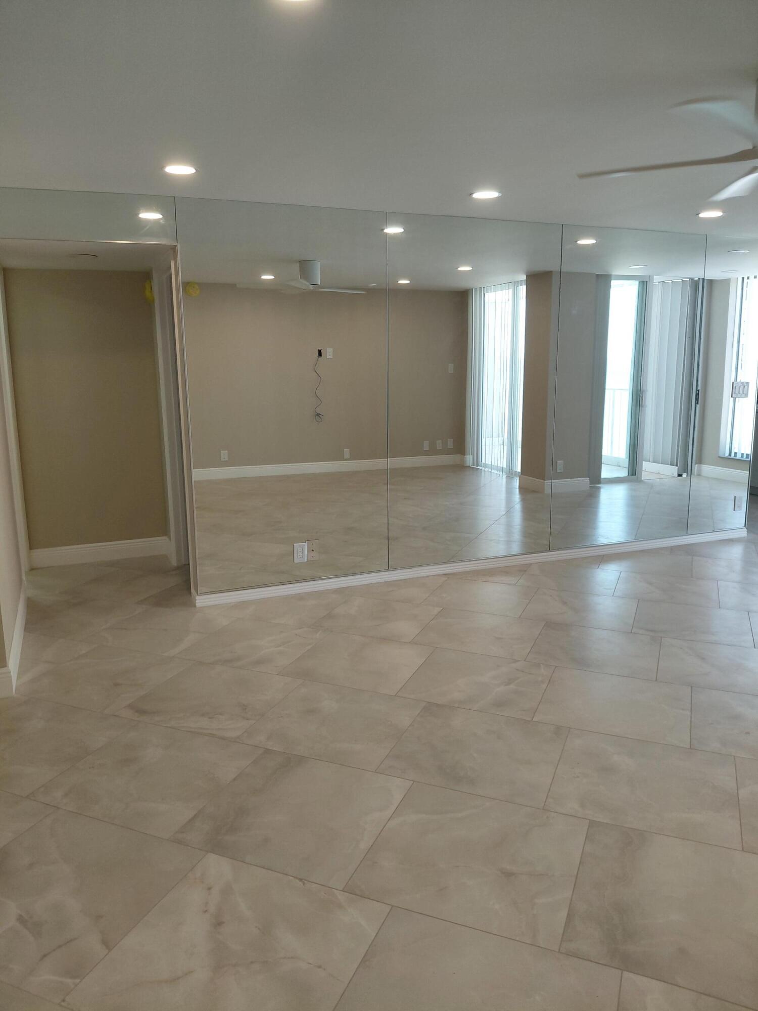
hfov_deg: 54.9
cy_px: 506
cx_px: 379
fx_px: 730
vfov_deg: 69.4
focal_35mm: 25
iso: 50
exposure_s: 1/120
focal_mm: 4.69
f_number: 1.8
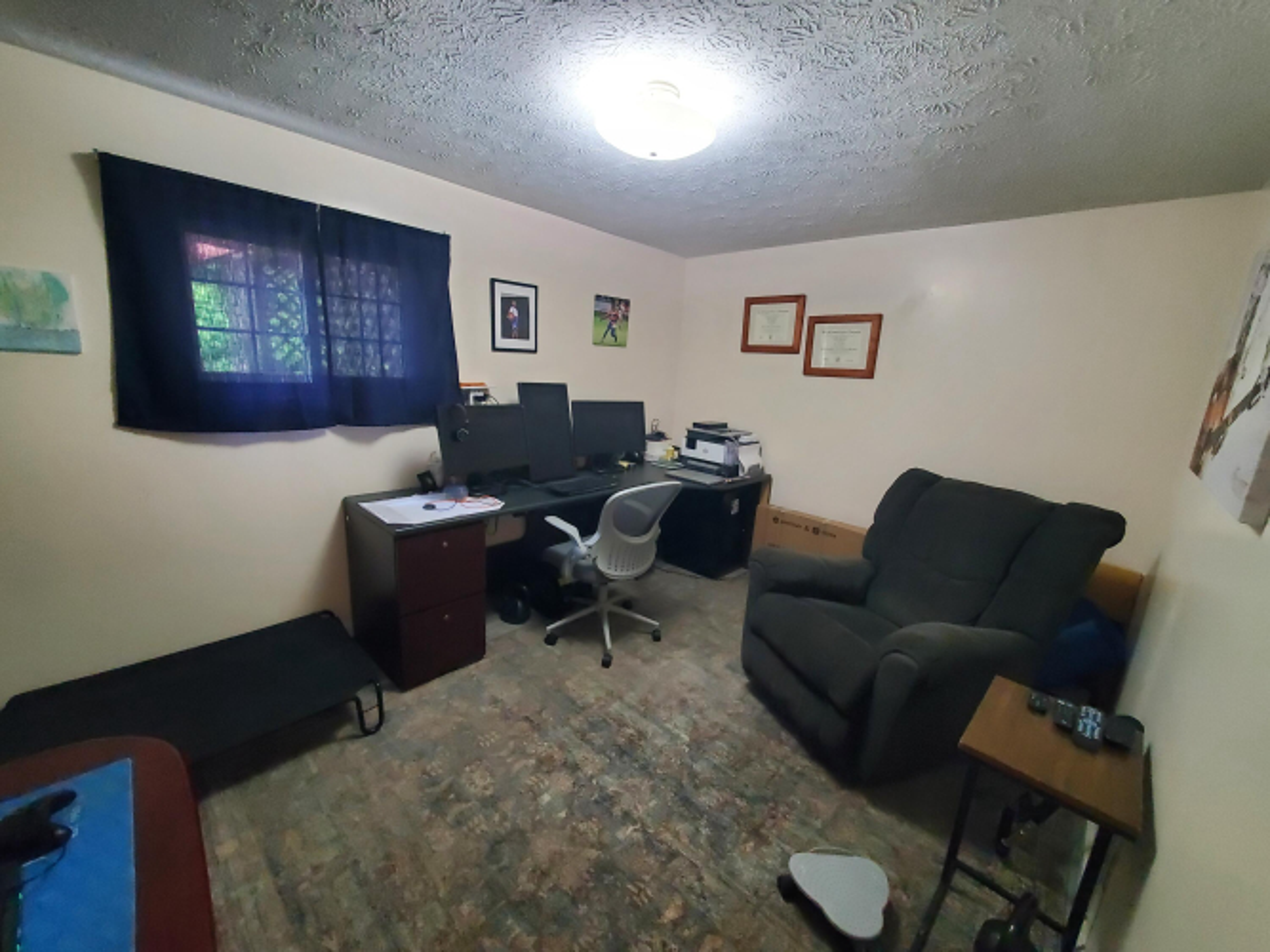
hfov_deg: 106.2
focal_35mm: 13
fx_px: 477
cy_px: 476
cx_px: 635
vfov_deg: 89.9
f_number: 2.2
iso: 1000
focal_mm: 1.8
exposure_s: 1/30
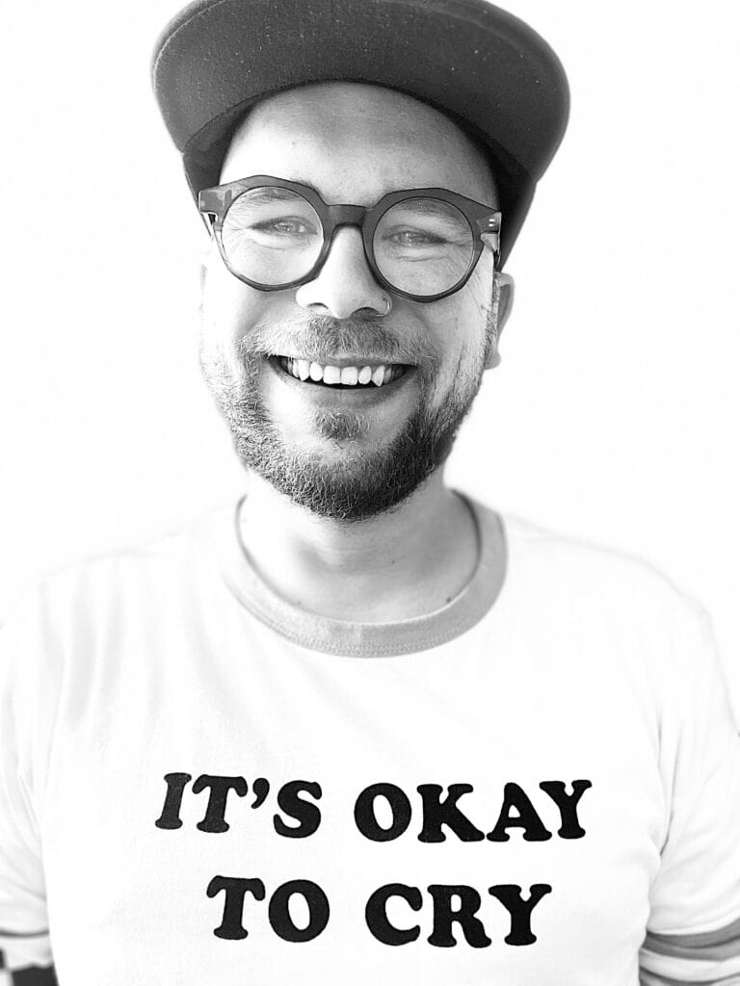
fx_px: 855
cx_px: 370
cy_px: 493
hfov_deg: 46.8
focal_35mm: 30
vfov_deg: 60.0
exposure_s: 1/60
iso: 125
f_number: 2.2
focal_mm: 2.71
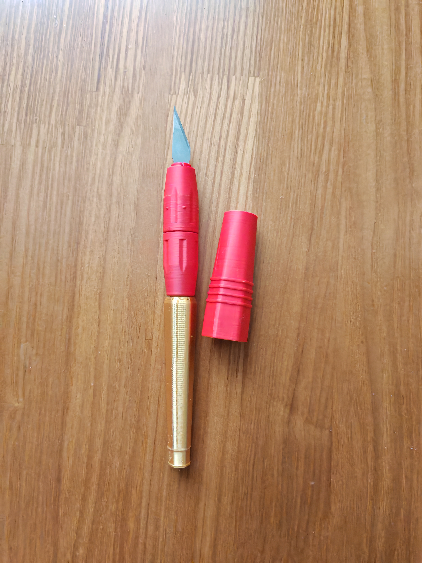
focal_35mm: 25
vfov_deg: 69.4
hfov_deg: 54.9
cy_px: 282
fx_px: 406
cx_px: 211
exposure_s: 1/200
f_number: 1.9
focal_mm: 5.3
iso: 3200
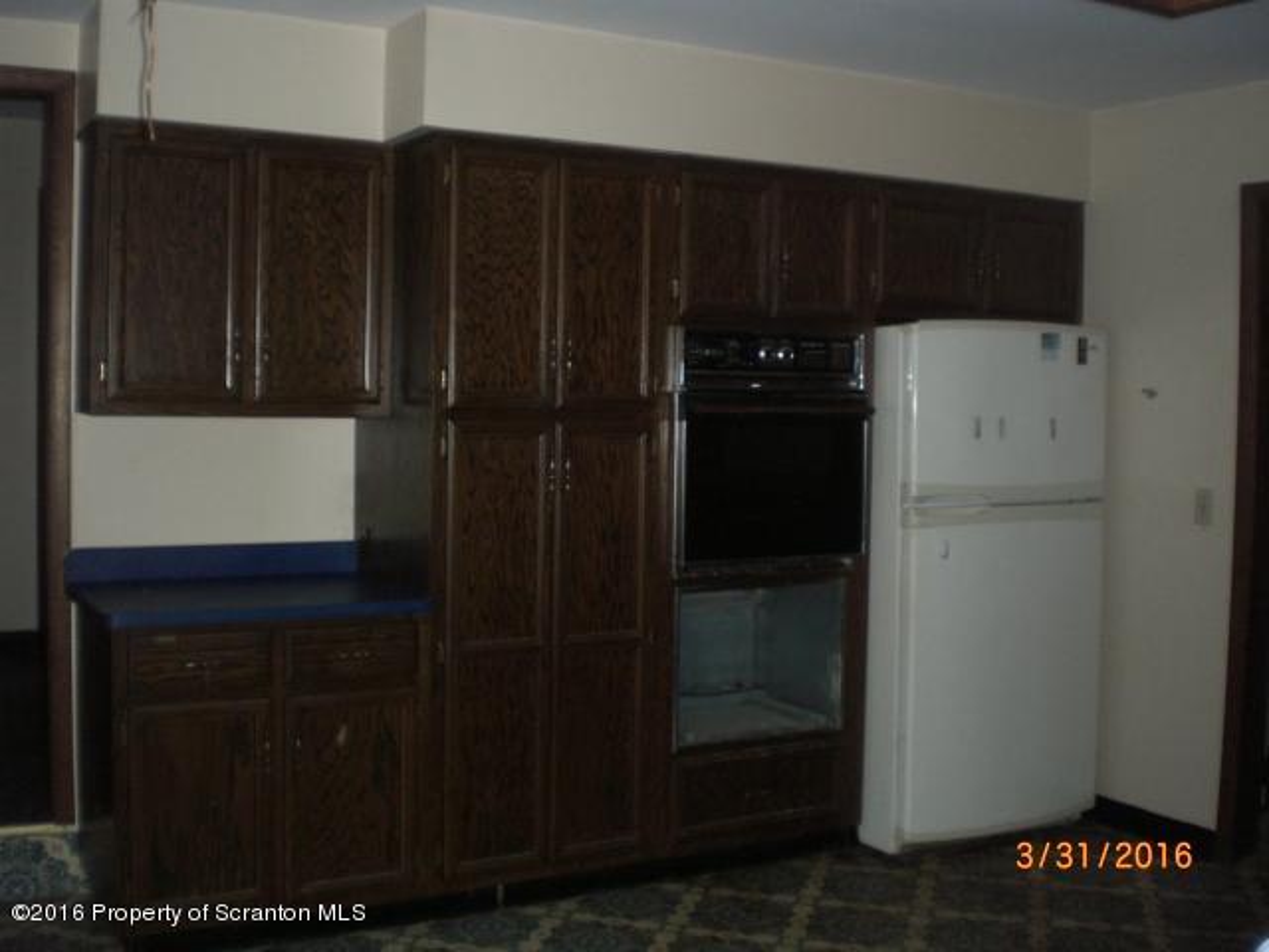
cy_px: 476
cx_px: 634
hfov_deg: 49.0
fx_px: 1393
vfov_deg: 37.7
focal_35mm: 38
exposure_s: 1/60
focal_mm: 6.3
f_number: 3.1
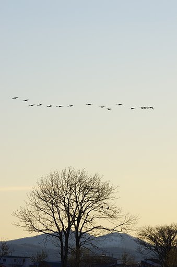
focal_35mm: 240
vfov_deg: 8.6
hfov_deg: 5.7
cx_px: 88
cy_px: 134
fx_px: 1778
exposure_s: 1/320
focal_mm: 160
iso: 200
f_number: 8
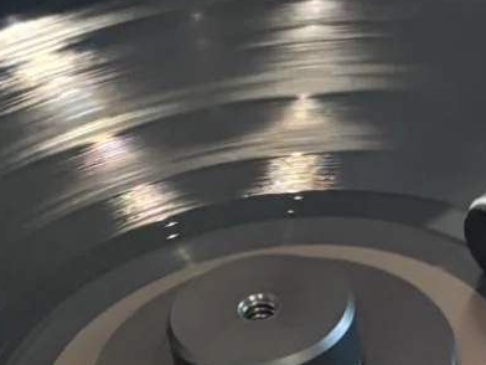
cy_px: 579
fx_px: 2387
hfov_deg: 11.6
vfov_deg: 8.5
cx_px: 284
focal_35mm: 170
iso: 500
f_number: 1.6
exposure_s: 1/30
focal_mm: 5.96
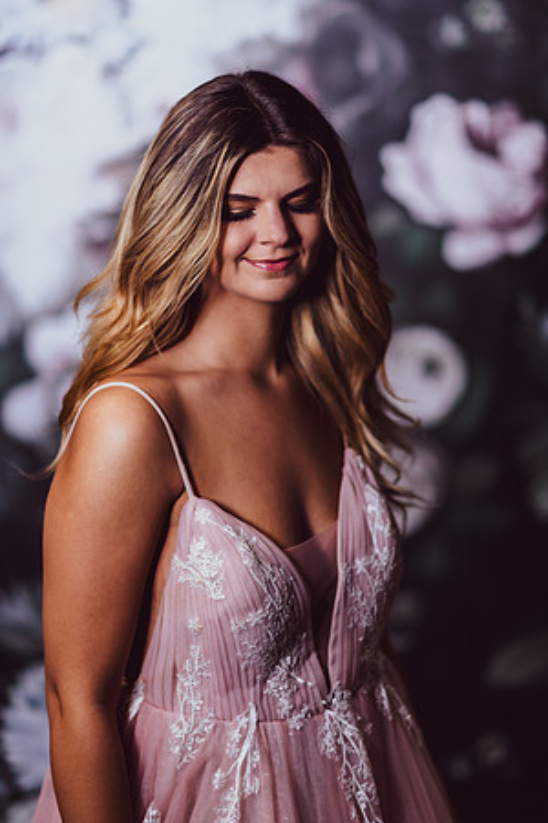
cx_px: 274
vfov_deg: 19.5
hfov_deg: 13.0
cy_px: 412
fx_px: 2397
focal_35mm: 105
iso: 100
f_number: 2
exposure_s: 1/200
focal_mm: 105
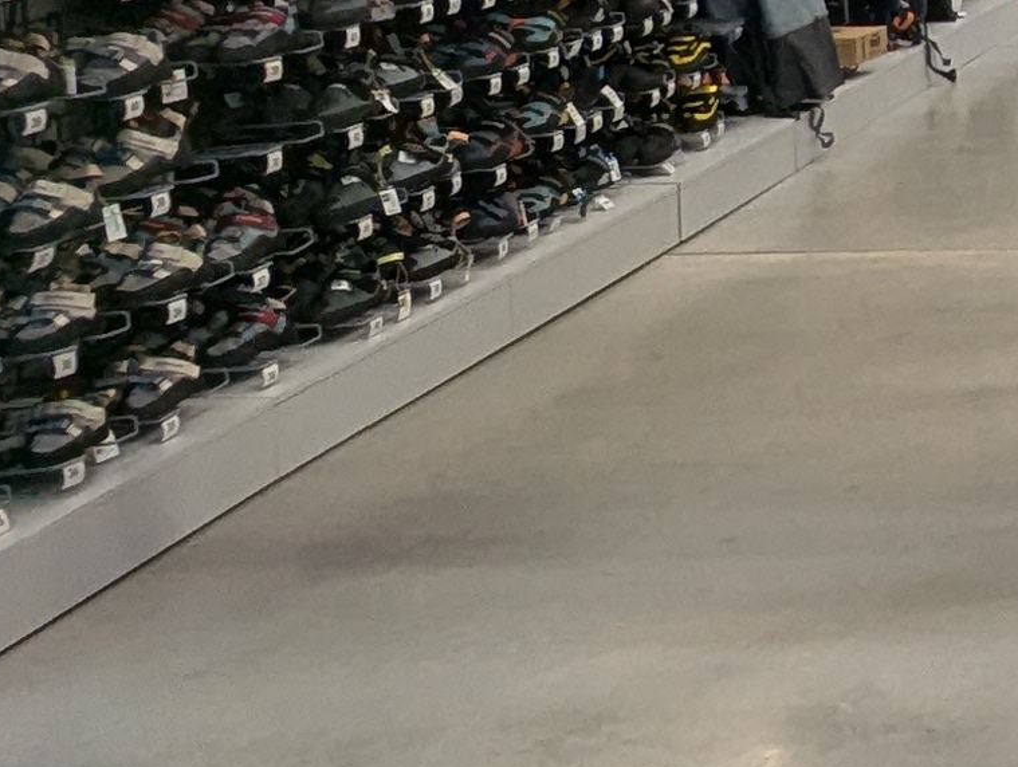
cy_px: -32
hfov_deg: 18.0
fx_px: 2534
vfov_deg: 16.8
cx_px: 1844
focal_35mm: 86
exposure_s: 1/105
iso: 51
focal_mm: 2.35
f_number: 2.2
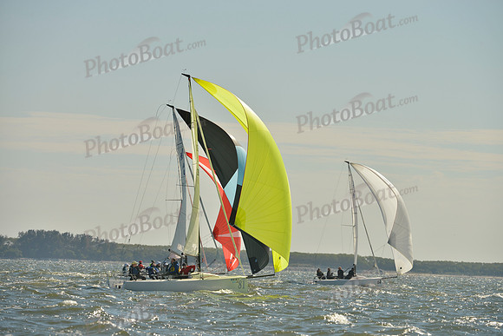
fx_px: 3773
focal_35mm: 270
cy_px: 168
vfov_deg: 5.1
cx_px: 252
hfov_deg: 7.6
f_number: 9
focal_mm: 270
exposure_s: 1/1000
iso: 200
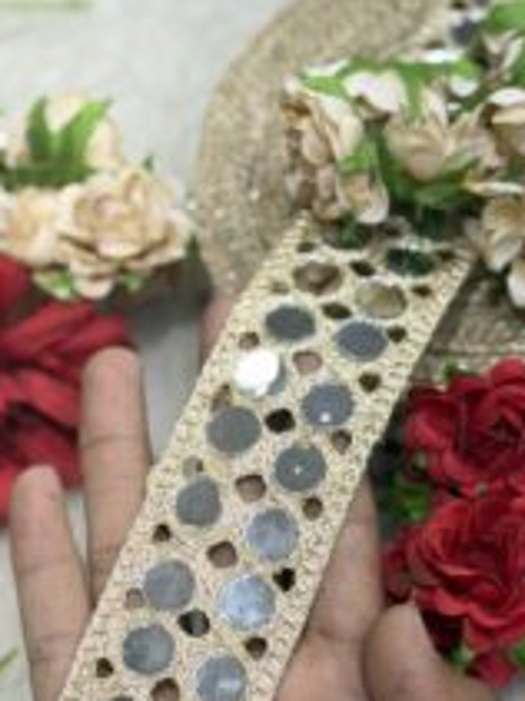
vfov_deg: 21.2
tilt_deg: -60.4
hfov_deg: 16.2
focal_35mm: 91
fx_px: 1842
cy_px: 608
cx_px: 196
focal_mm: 6.76
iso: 64
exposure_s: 1/231
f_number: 1.78
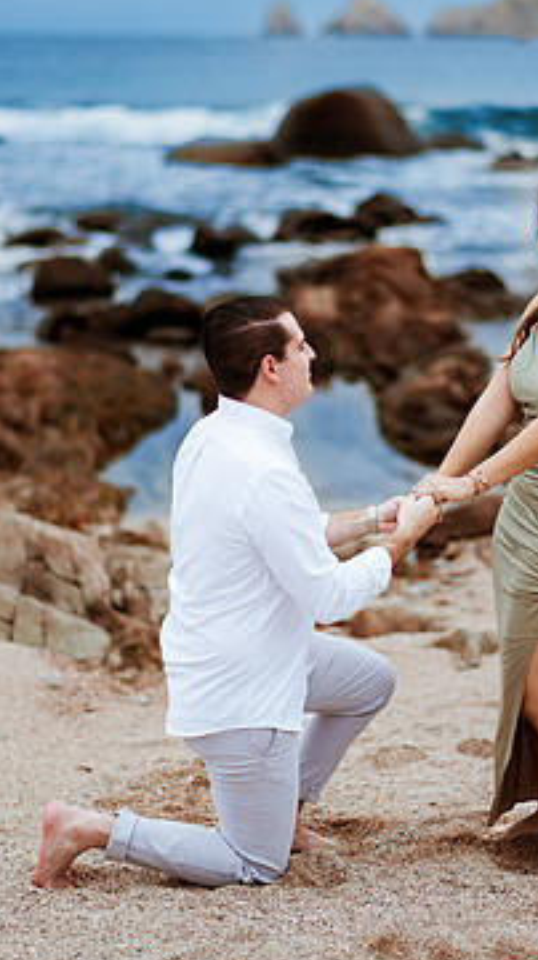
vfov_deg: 27.8
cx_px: 392
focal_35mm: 76
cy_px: 400
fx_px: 1931
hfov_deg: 15.8
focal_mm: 58
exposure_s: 1/800
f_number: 1.4
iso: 80
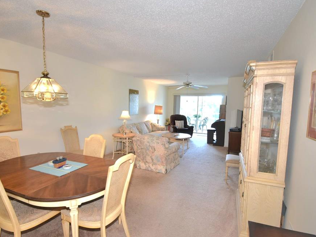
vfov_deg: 74.7
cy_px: 122
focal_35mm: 17
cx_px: 162
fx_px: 155
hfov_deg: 91.0
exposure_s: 1/60.2
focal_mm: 10
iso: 400
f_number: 4.5
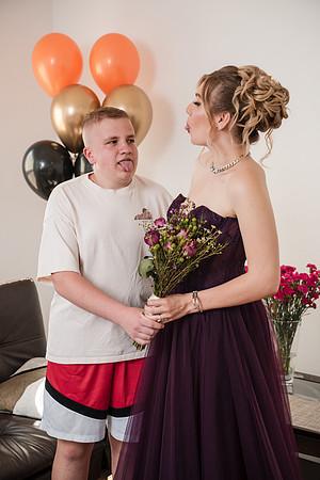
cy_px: 240
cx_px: 160
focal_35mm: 60
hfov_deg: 22.6
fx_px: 800
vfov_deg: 33.4
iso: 800
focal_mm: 60
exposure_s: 1/250
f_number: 4
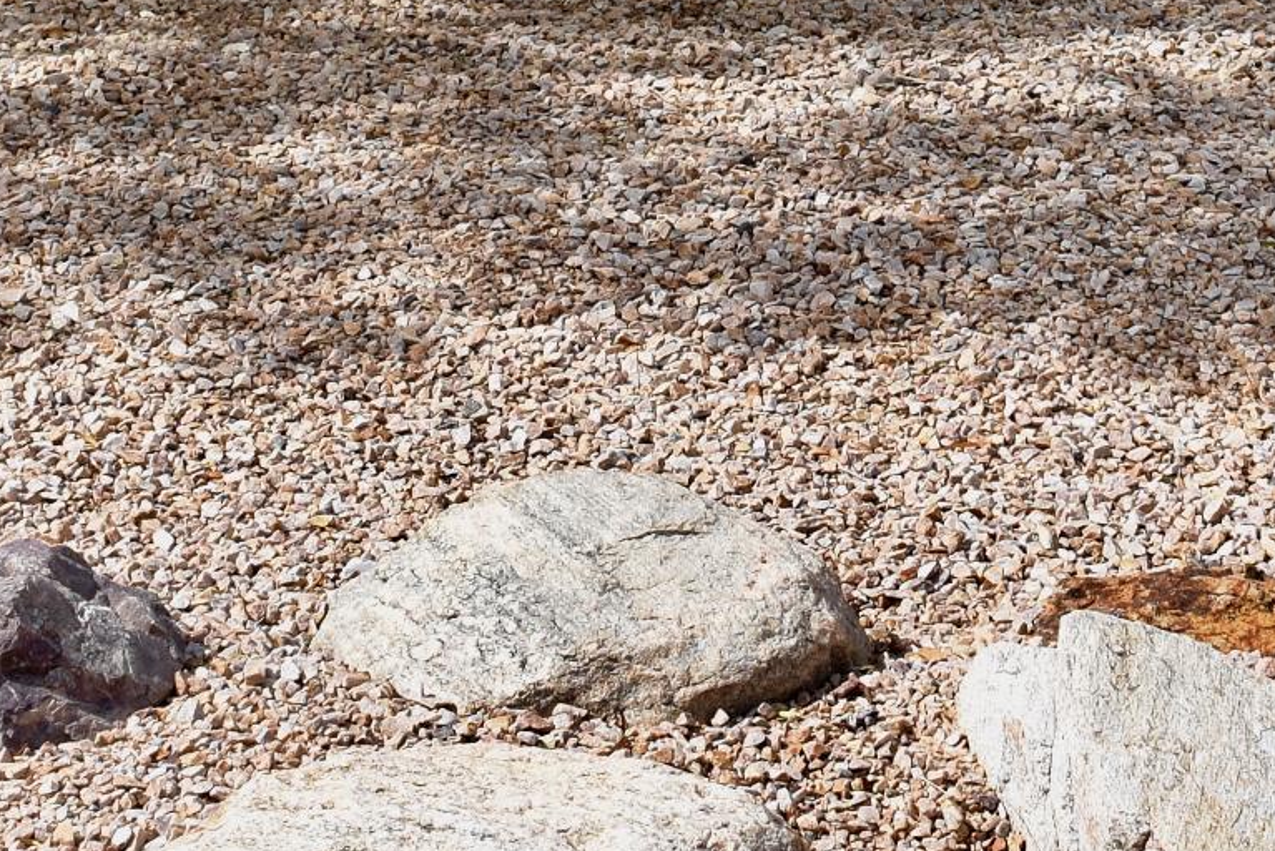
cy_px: -617
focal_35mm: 129
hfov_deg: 15.8
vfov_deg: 10.1
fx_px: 4570
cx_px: 1019
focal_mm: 22
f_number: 9
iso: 100
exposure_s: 1/250
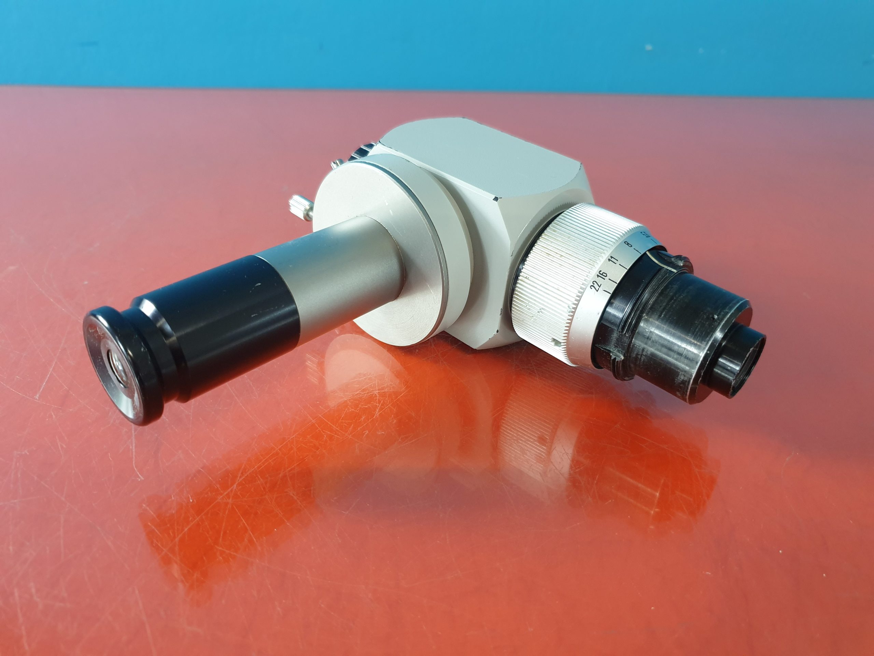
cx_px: 437
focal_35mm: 26
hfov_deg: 67.3
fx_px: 656
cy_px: 328
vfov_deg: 53.1
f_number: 1.5
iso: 250
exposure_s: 1/50
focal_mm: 4.3
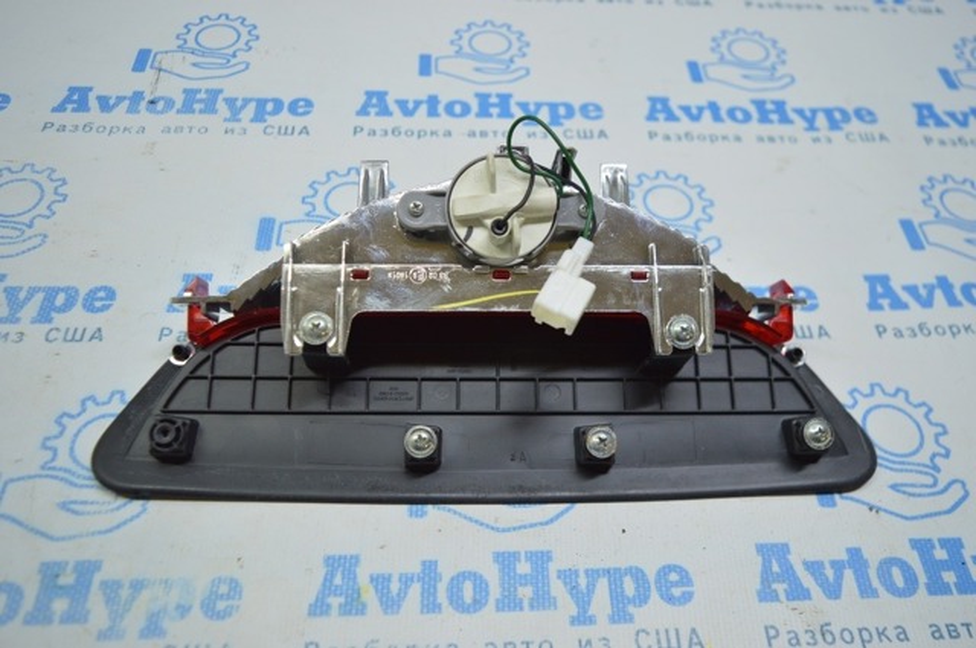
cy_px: 324
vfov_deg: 43.5
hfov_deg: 62.0
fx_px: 812
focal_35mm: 30
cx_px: 488
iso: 400
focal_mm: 20
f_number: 3.5
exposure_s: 1/100
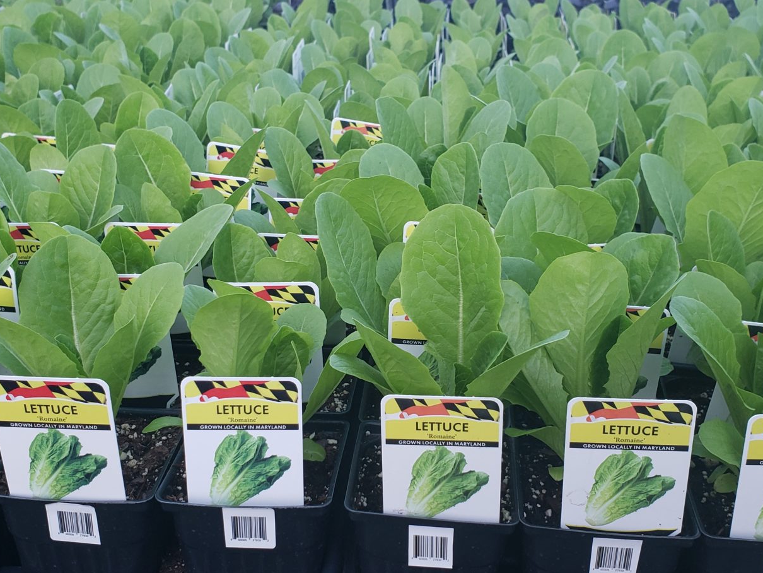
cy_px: 333
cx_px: 404
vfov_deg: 32.8
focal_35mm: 44
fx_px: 970
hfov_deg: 42.9
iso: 100
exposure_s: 1/60
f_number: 2.4
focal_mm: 4.3
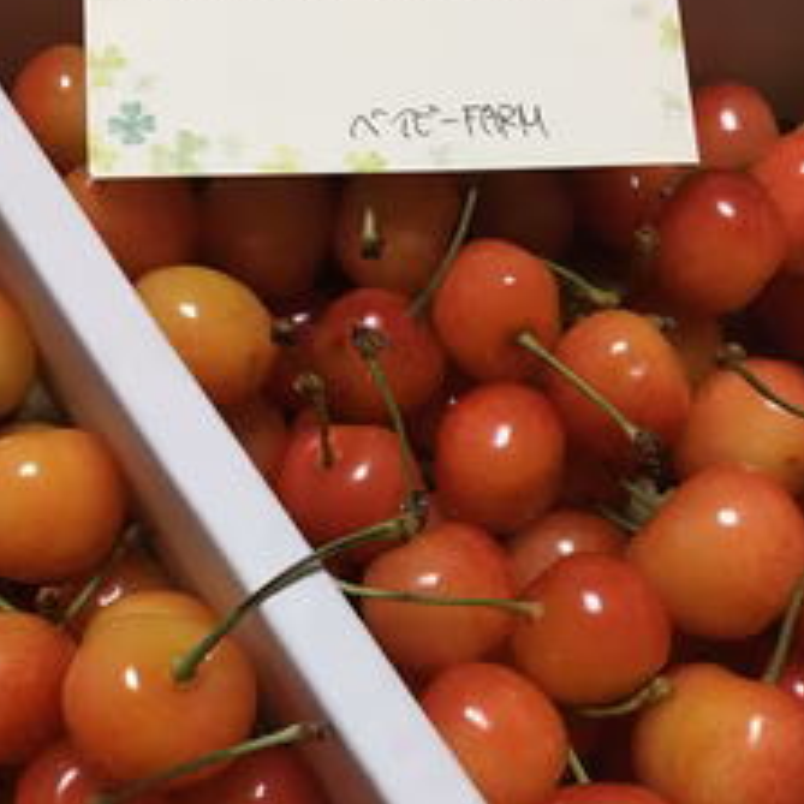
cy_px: 548
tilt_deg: -55.8
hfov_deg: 36.8
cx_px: 422
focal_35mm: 46
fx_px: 1209
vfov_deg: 36.3
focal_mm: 4.15
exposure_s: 1/30
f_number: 2.2
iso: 100
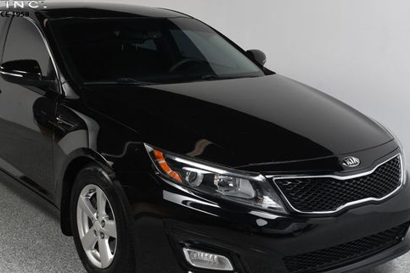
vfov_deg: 25.5
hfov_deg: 37.4
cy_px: 159
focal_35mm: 53
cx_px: 169
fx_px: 604
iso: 100
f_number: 10
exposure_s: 1/160
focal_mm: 27
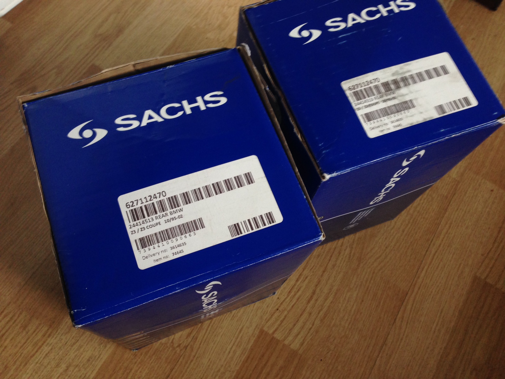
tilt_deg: -66.9
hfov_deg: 55.4
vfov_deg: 42.9
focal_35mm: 33
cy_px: 190
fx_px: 481
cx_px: 252
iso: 100
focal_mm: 4.12
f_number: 2.4
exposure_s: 1/20
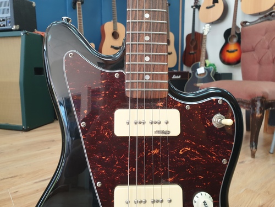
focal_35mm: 26
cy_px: 104
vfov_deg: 53.1
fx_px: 207
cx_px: 138
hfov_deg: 67.3
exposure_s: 1/50
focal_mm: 4.3
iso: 200
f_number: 2.4
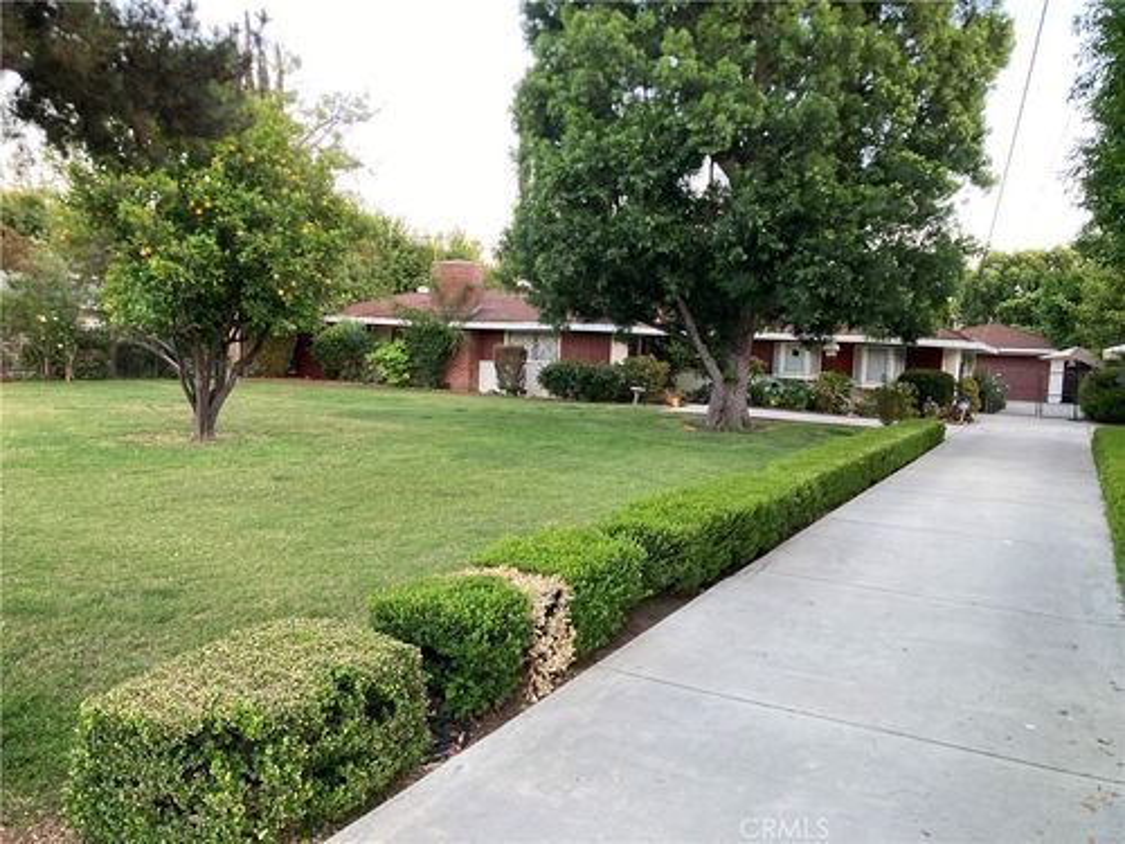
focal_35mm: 28
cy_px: 422
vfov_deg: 49.7
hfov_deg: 63.4
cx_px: 562
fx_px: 910
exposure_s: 1/60
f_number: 1.8
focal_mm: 3.99
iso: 100
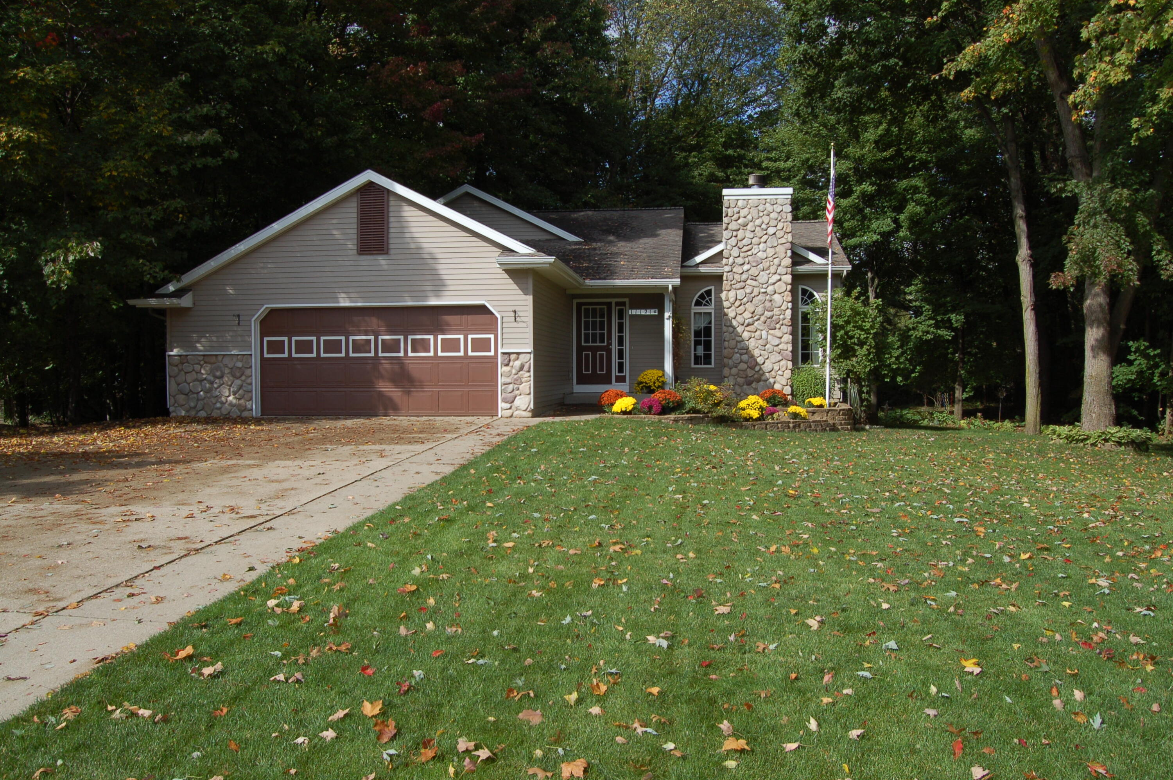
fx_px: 879
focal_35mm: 27
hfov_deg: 67.4
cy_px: 390
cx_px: 586
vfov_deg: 47.8
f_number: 9
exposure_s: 1/320
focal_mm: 18
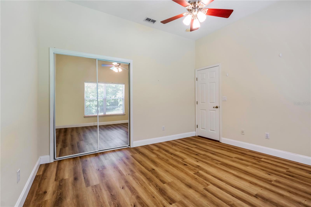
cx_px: 156
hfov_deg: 95.0
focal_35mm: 16
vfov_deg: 72.0
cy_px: 104
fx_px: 143
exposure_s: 1/100
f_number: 9
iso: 250
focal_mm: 11
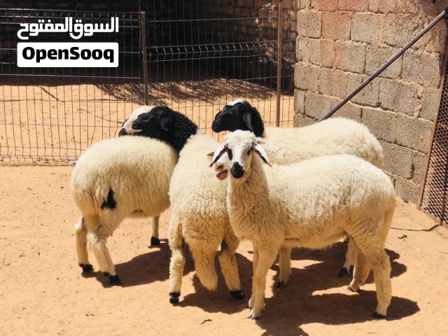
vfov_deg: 25.7
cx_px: 224
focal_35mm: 57
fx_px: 738
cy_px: 168
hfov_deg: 33.8
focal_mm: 6.6
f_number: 2.8
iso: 20
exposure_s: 1/1043
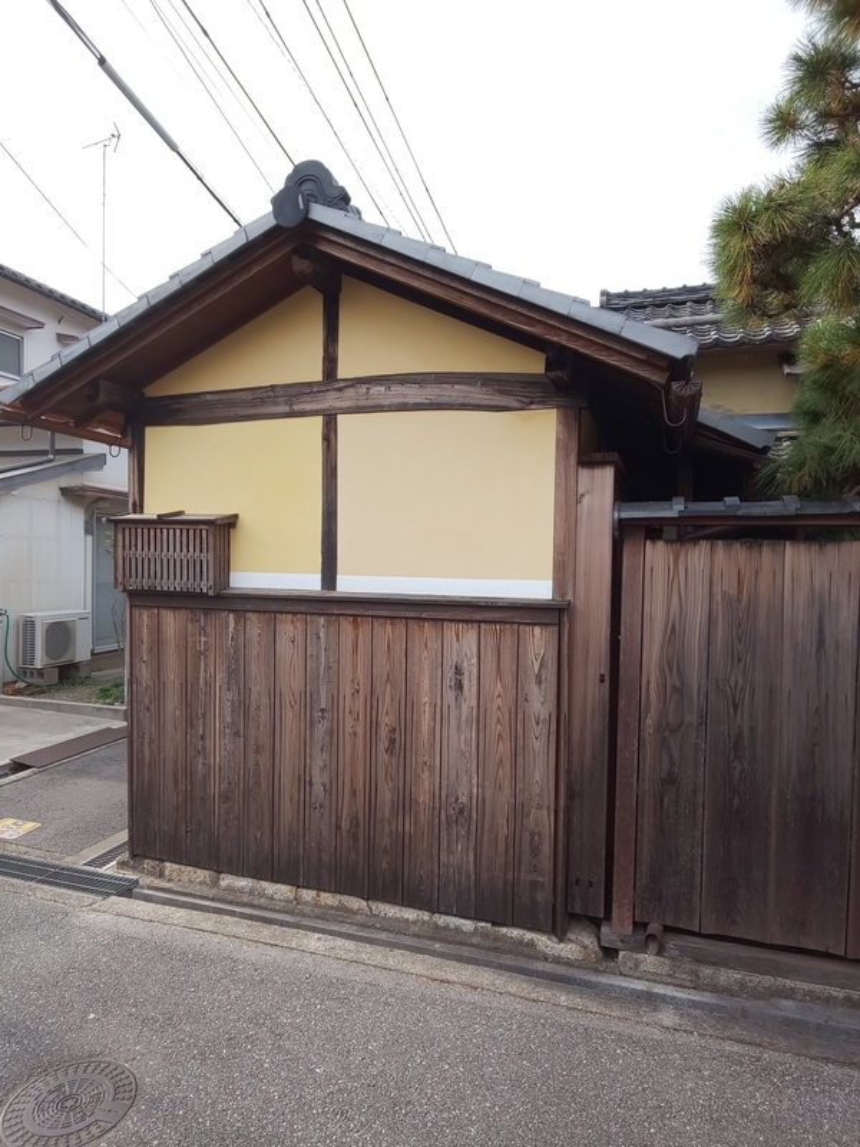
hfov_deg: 66.0
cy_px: 574
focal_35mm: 20
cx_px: 430
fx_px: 663
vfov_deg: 81.7
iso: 28
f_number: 1.94
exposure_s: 1/240
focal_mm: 3.45
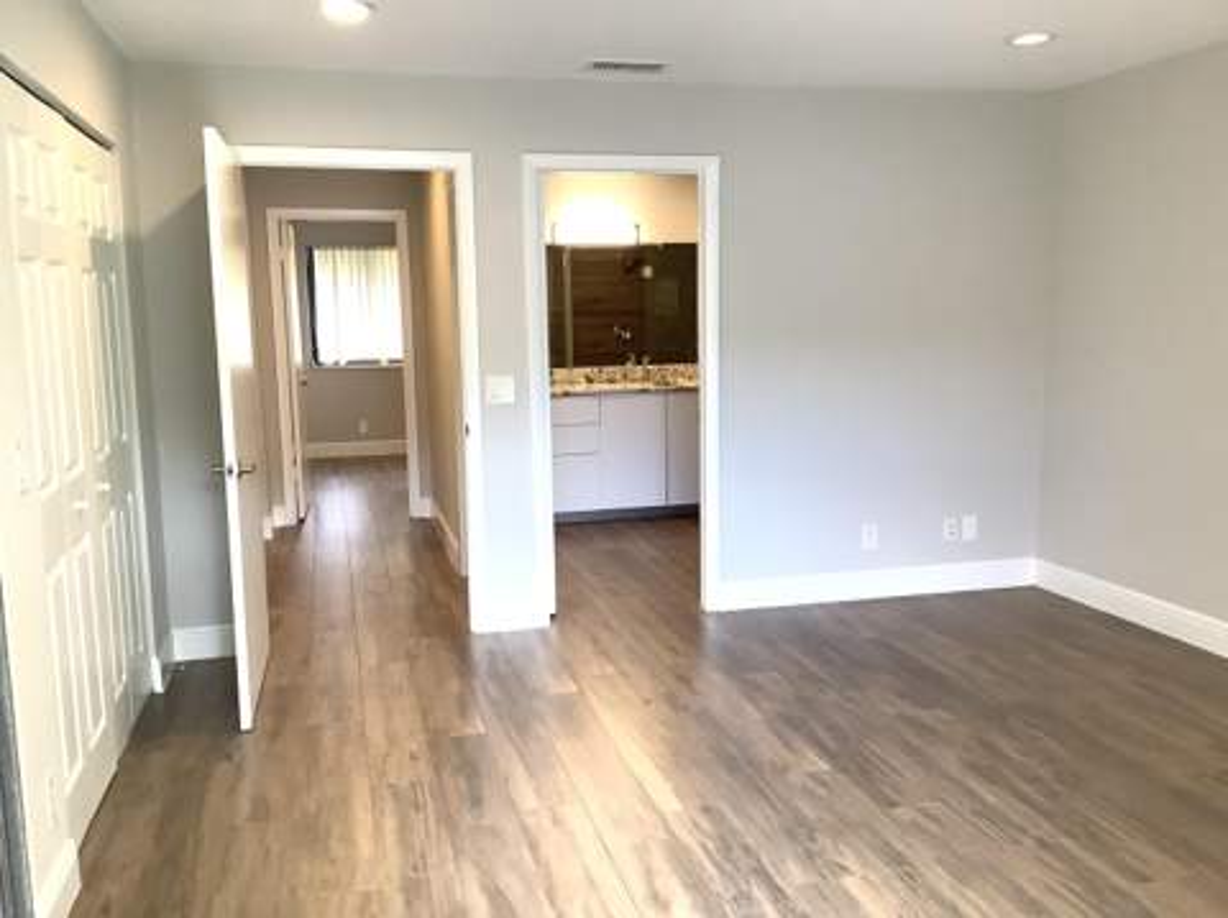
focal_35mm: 31
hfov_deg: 58.4
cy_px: 459
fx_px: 1099
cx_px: 614
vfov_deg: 45.4
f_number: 2.4
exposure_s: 1/50
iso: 125
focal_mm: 3.3
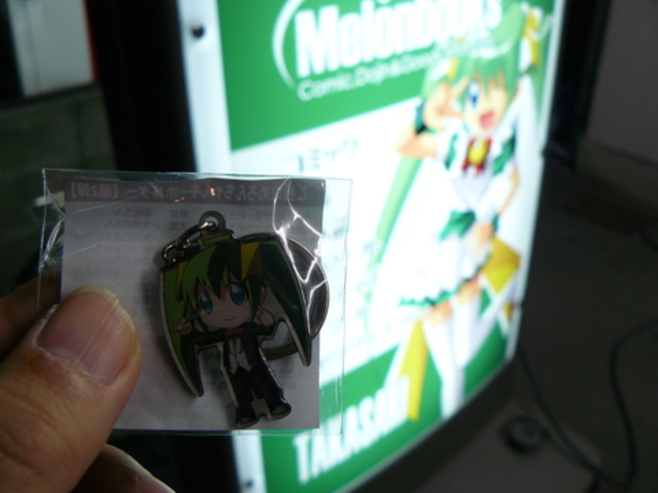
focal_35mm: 36
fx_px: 684
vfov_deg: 39.7
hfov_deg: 51.4
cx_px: 329
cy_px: 246
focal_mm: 6
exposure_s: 1/30
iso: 125
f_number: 2.8
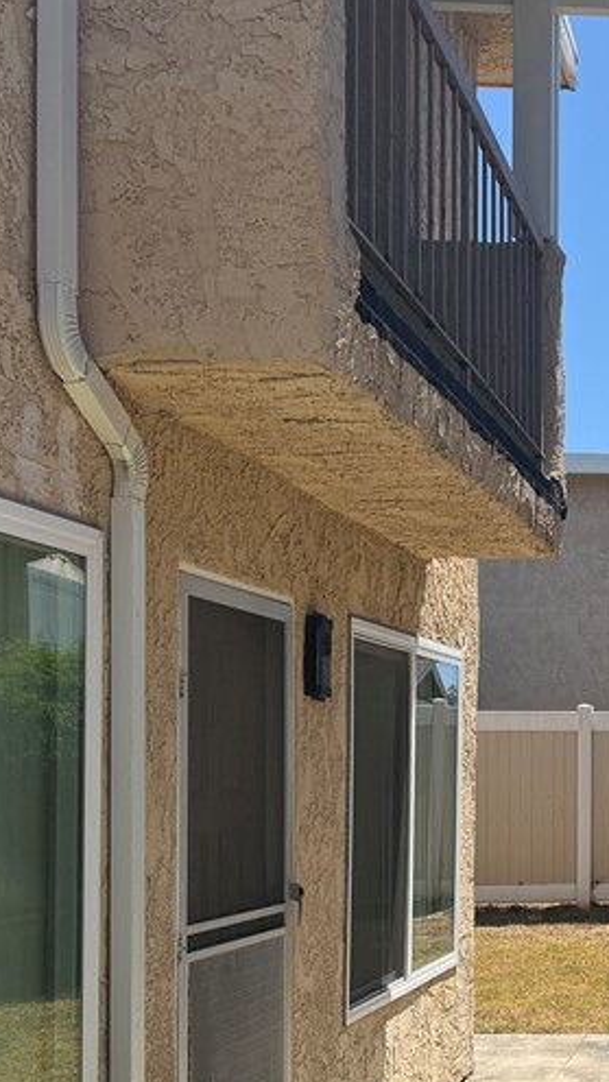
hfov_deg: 19.8
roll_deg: -0.4
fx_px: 1550
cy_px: 757
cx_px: 862
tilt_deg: +0.8
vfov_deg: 37.9
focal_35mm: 54
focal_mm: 6.76
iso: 80
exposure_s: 1/4975
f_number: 1.78
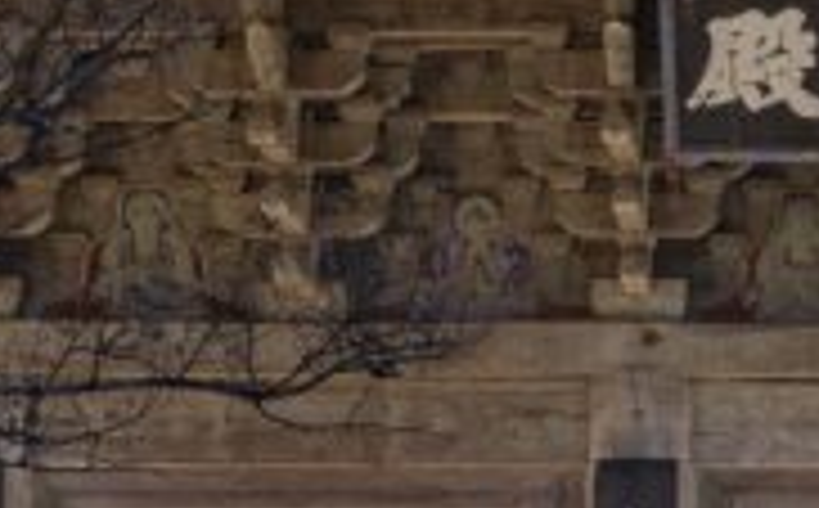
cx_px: 981
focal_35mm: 161
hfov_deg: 12.7
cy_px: 793
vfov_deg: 7.9
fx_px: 3587
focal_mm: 28
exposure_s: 1/250
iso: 100
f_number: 5
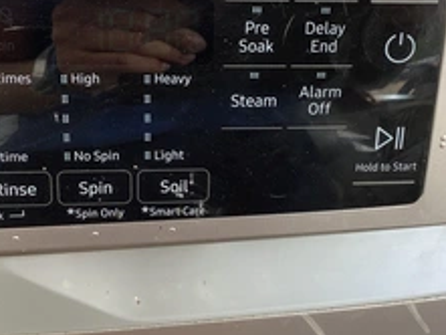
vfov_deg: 25.9
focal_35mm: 56
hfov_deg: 34.3
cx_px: 230
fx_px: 722
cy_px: 101
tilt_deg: -37.6
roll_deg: -3.9
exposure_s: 1/120
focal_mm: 3.3
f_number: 2.4
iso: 40
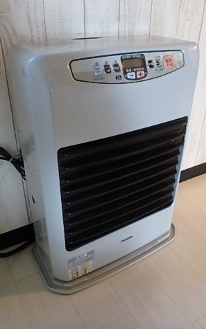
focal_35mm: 30
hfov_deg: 41.8
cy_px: 164
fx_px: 269
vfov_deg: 62.9
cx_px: 109
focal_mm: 3.7
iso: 800
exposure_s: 1/30
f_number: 3.5
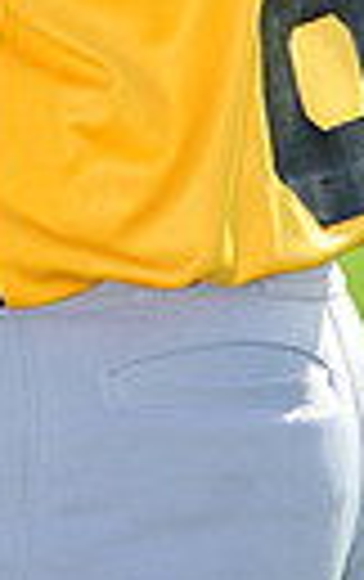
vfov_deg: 2.6
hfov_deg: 1.6
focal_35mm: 799
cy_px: -535
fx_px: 12640
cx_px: -180
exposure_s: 1/2000
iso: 400
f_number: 4.5
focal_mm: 175
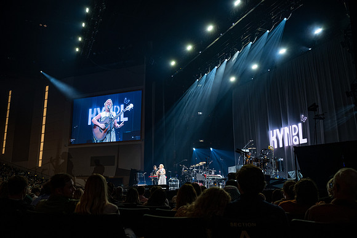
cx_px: 178
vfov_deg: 39.4
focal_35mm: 34
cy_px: 119
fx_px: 332
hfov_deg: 56.5
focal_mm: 33.5
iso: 1000
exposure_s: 1/125
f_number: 3.5
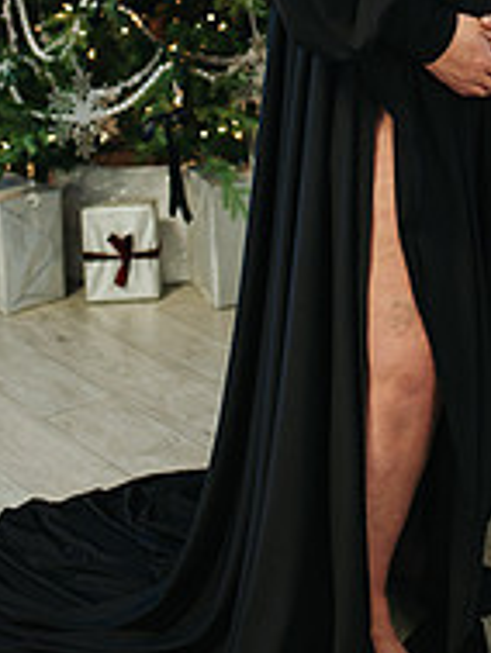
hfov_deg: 18.1
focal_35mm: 80
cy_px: -35
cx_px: 455
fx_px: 1511
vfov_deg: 23.2
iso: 800
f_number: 3.2
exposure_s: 1/320
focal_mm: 35
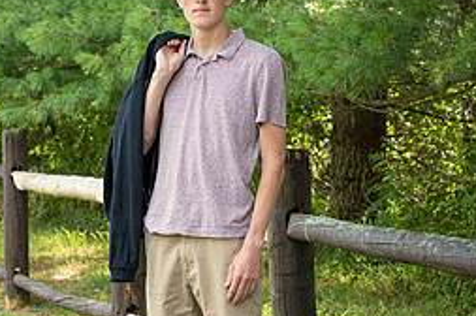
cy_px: 251
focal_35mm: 161
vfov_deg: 8.5
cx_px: 218
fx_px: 2126
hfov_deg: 12.8
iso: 500
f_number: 6.3
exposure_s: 1/200
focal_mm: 70
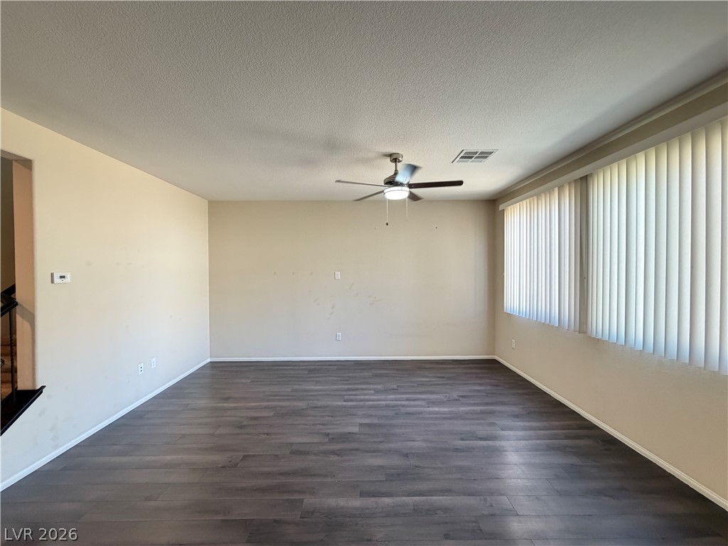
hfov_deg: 102.1
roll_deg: +1.3
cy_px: 273
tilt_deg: -0.5
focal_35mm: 14
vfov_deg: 85.7
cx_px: 364
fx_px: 294
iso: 500
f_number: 2.2
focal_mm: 2.22
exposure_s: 1/60
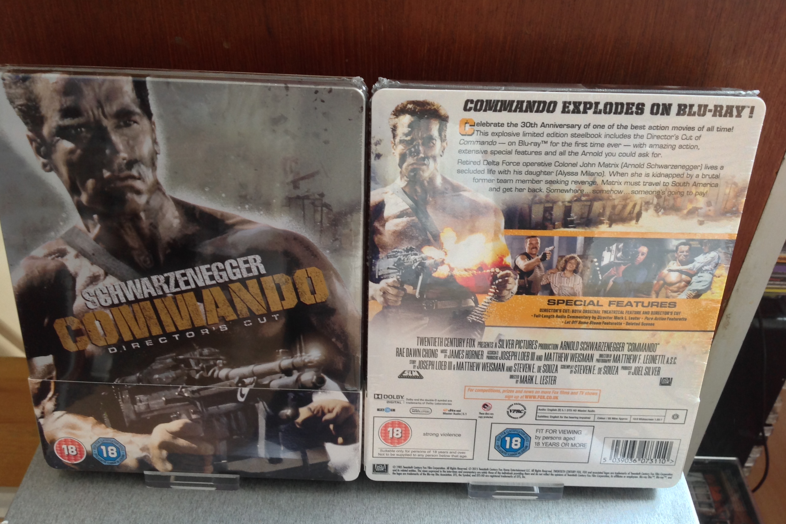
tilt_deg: -38.0
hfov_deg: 51.9
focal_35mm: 37
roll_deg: -1.6
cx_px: 389
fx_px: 808
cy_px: 271
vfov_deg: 35.9
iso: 64
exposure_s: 1/15
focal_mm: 4.28
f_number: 2.4
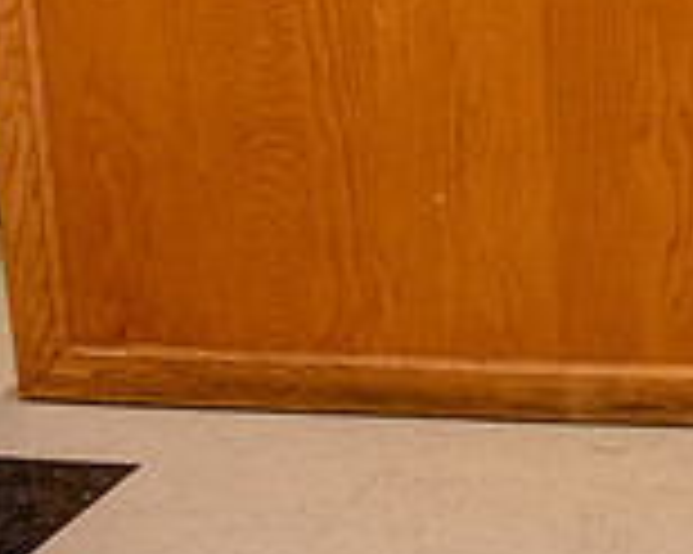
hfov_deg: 17.1
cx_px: 1251
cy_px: -272
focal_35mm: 92
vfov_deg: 15.4
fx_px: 1886
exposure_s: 1/125
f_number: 5.6
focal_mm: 26
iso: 2500
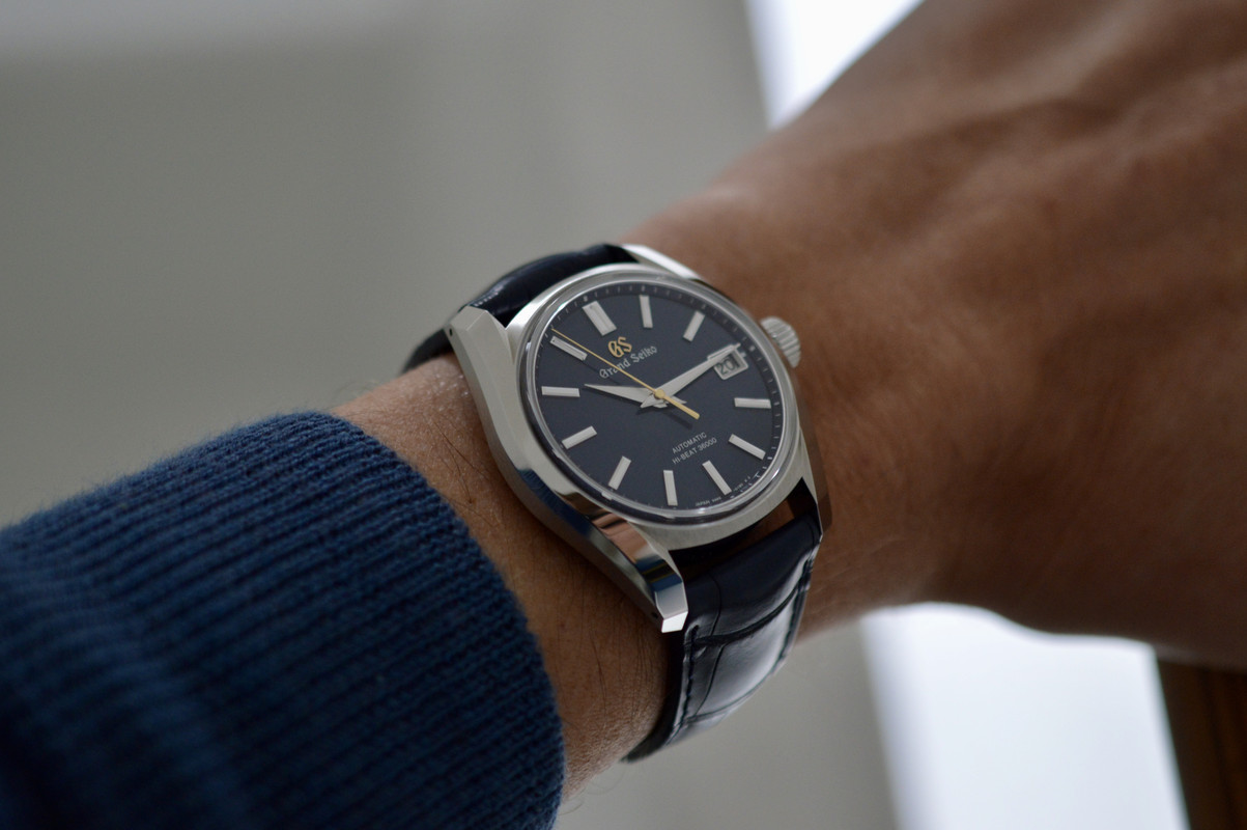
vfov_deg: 22.6
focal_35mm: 60
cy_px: 415
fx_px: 2077
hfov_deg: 33.4
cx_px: 624
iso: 640
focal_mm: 40
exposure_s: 1/60
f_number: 3
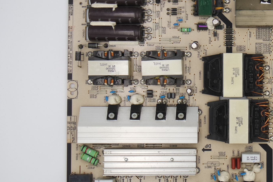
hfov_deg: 24.2
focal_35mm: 81
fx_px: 614
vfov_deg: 16.9
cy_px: 83
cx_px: 259
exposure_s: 1/100
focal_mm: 14
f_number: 5.6
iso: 160
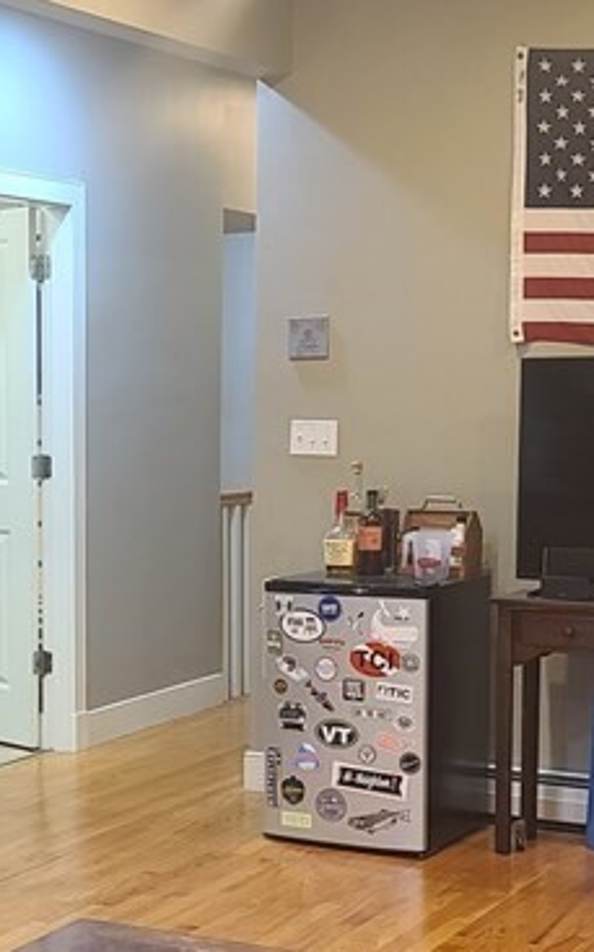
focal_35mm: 74
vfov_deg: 27.8
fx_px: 1919
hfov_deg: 17.3
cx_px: 29
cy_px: 540
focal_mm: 7
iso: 200
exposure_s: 1/39
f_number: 1.8
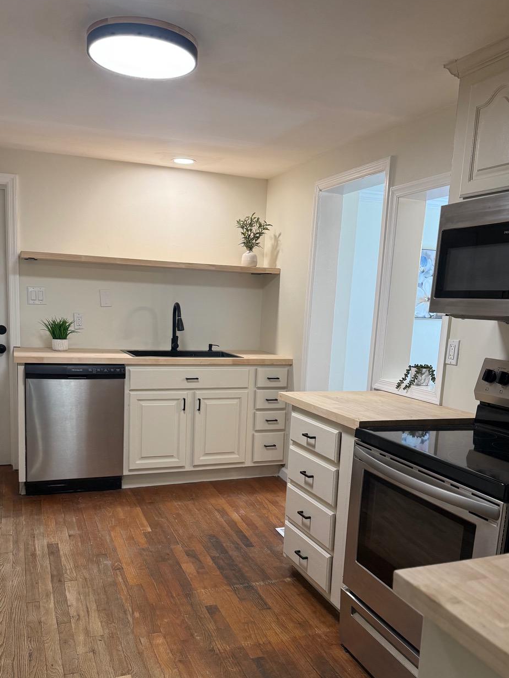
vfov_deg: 59.6
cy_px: 398
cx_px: 238
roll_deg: -2.5
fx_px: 588
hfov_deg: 46.8
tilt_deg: -9.6
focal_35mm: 30
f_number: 1.78
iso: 200
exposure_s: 1/120
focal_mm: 6.76
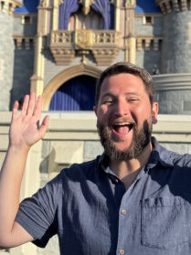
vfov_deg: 34.6
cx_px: 109
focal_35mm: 55
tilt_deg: +10.2
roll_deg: -1.2
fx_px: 405
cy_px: 80
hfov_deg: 26.5
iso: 80
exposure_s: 1/2833
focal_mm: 6.76
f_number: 1.78
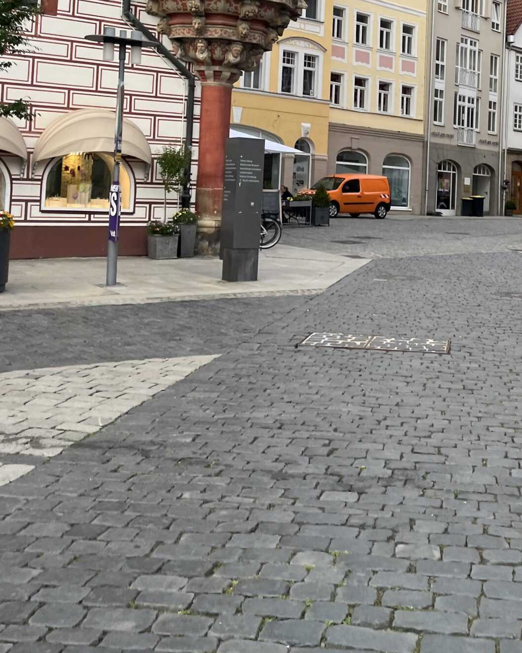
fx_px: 946
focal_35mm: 49
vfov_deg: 36.8
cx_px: 410
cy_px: 133
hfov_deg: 30.2
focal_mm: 5.1
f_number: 1.6
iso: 50
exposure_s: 1/361
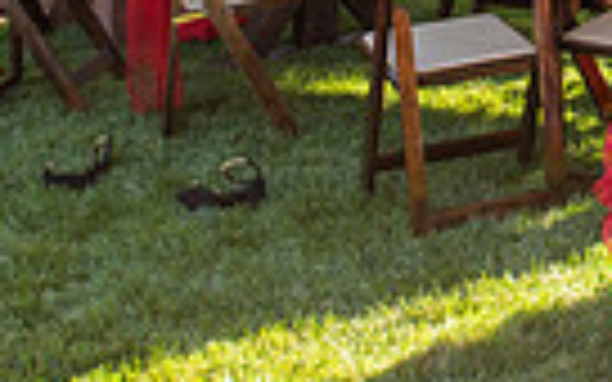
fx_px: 1735
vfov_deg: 12.0
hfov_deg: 19.0
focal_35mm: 104
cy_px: -191
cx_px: 706
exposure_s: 1/200
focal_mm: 24
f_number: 5.6
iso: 400
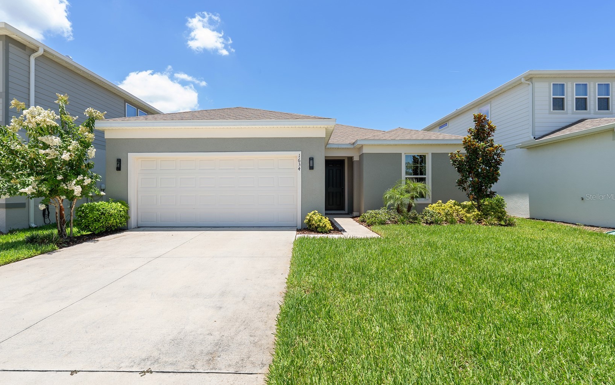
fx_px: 285
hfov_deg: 94.3
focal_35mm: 17
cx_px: 301
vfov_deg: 68.0
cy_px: 196
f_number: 9
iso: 80
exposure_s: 1/50
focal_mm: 16
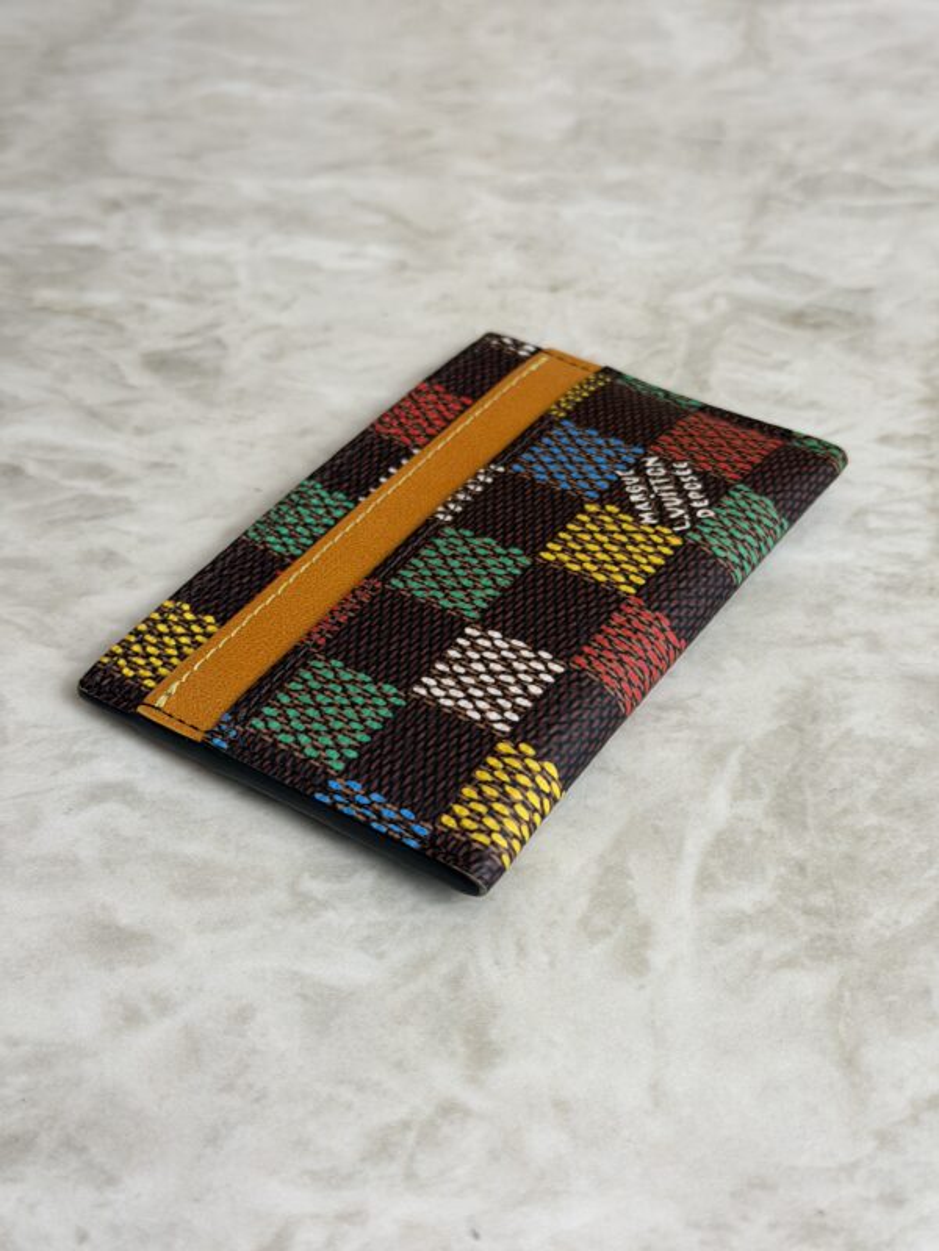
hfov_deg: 30.3
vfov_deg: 39.7
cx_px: 470
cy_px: 626
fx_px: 1736
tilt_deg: -44.0
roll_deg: +1.0
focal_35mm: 48
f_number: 1.78
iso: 50
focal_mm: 6.76
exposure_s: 1/120
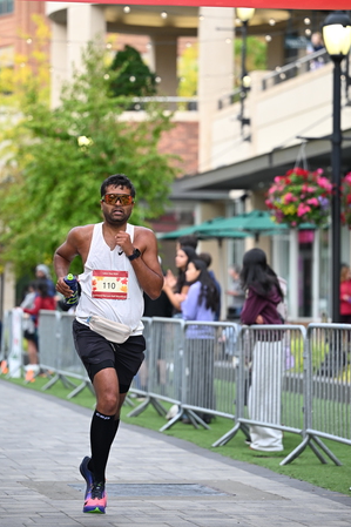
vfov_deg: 14.5
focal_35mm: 141
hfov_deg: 9.7
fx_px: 2064
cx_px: 183
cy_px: 219
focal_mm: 115
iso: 1000
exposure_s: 1/1600
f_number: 2.8
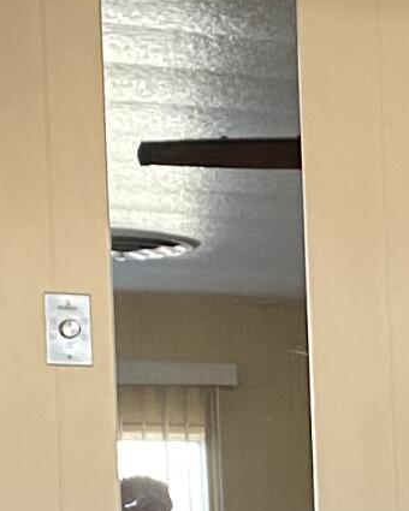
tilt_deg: -0.6
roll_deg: +1.7
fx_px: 2708
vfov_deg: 10.4
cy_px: 744
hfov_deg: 7.4
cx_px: 1302
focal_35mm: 179
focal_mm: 4.25
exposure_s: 1/60
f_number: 1.8
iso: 125
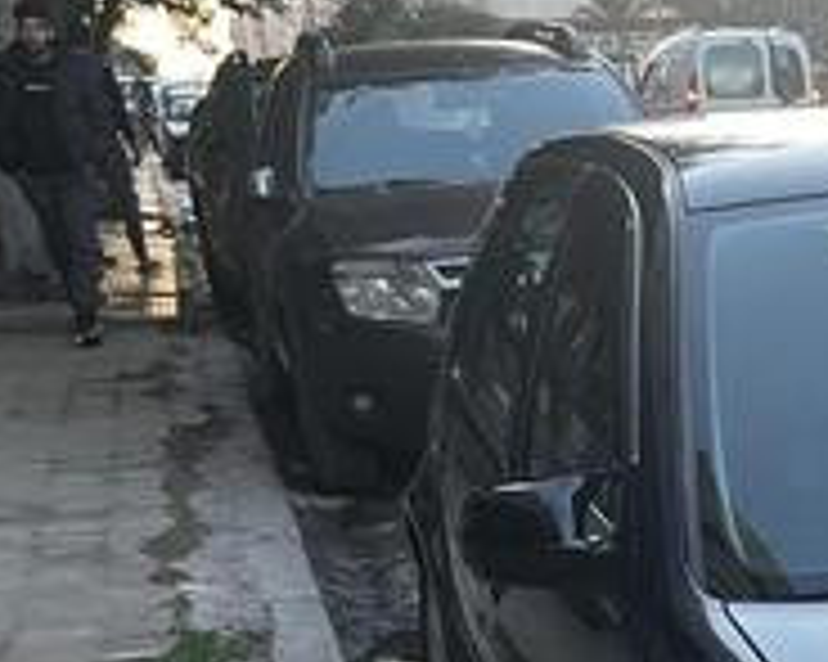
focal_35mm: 90
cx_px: 1174
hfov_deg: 19.1
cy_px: 795
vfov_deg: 16.4
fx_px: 2204
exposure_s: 1/84
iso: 125
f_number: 1.6
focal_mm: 5.1
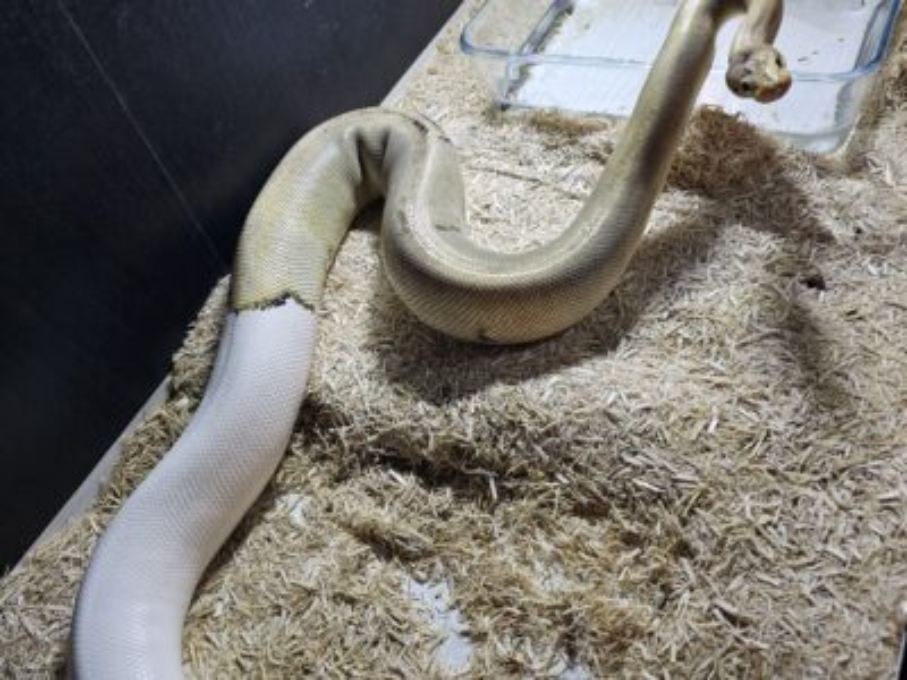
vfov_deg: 58.9
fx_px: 603
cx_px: 454
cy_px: 340
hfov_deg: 73.9
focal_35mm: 23
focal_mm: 6.3
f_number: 1.7
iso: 500
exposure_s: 1/25
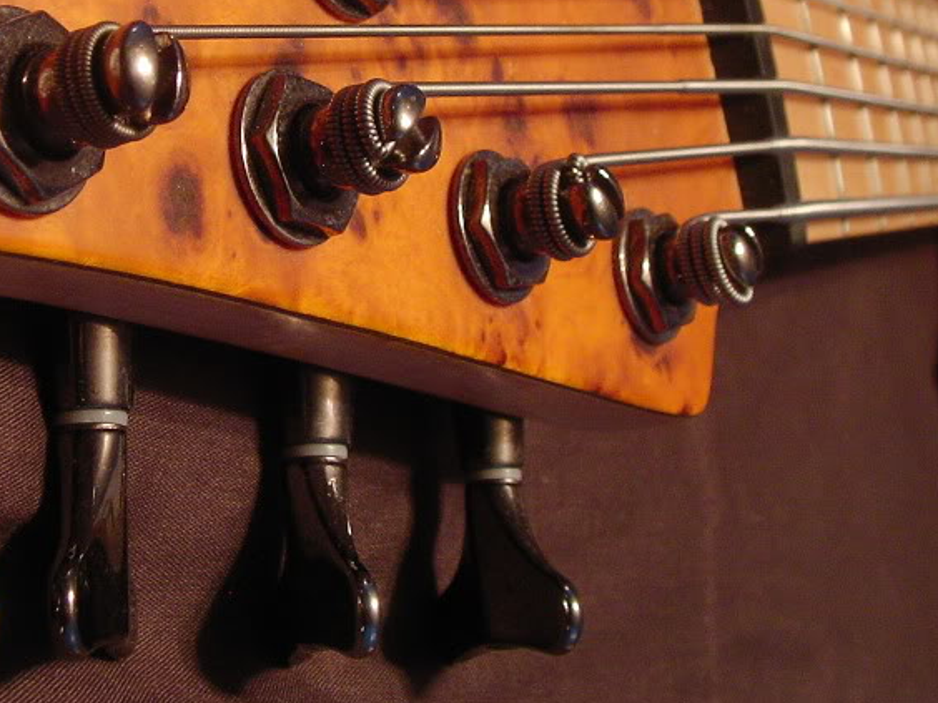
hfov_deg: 28.0
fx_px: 1870
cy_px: 125
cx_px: 304
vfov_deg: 21.0
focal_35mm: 69
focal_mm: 5.8
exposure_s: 1/6
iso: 100
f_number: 3.5
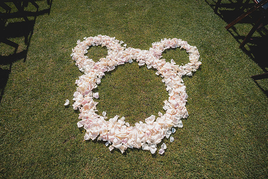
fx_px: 134
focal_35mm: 18
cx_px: 134
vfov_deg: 67.4
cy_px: 90
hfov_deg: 90.0
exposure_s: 1/5000
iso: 400
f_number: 2.8
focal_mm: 18
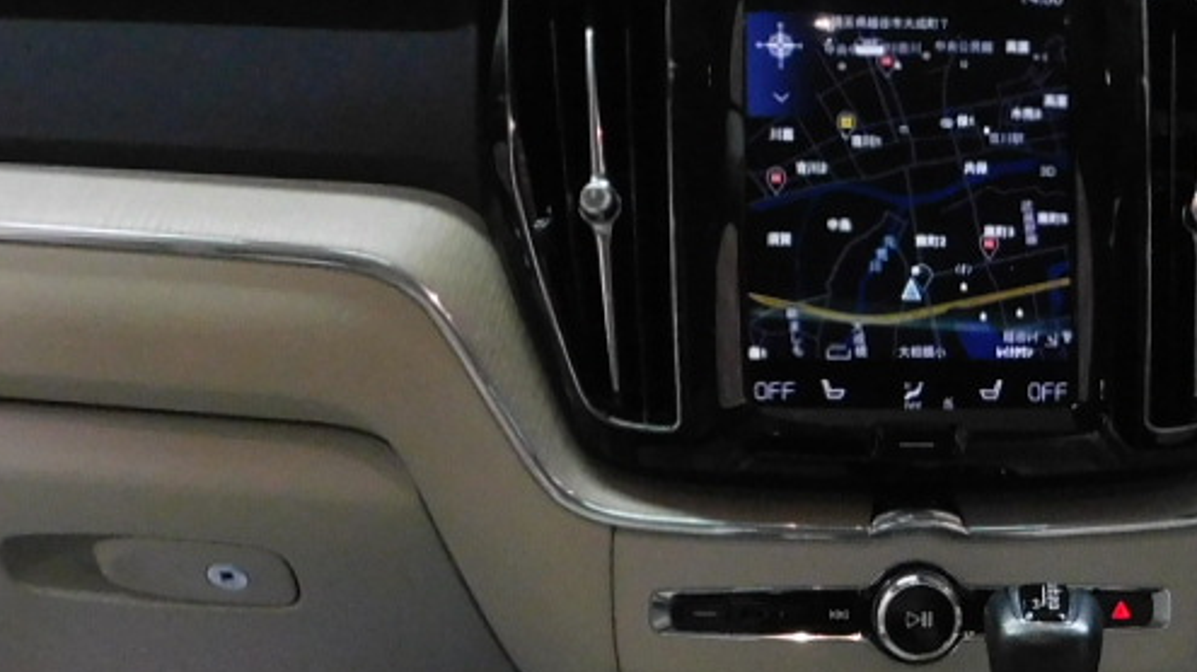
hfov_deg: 25.7
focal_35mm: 81
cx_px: 967
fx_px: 2570
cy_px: 764
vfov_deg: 14.5
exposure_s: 1/25
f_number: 3
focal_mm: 4
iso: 400
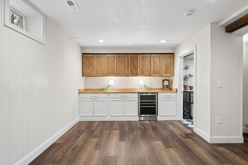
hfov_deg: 83.9
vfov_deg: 62.0
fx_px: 138
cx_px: 124
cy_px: 82
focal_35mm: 20
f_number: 8
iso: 640
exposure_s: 1/20
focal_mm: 20
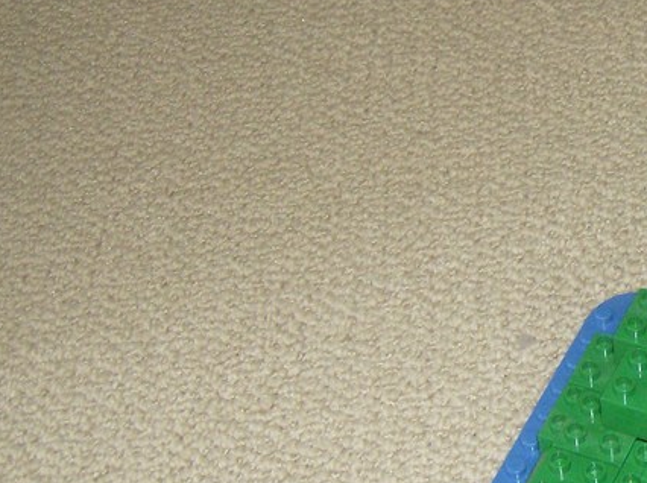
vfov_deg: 16.9
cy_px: 205
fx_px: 1623
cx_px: 700
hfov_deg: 21.5
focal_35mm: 87
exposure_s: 1/60
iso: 200
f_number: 2.8
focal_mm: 6
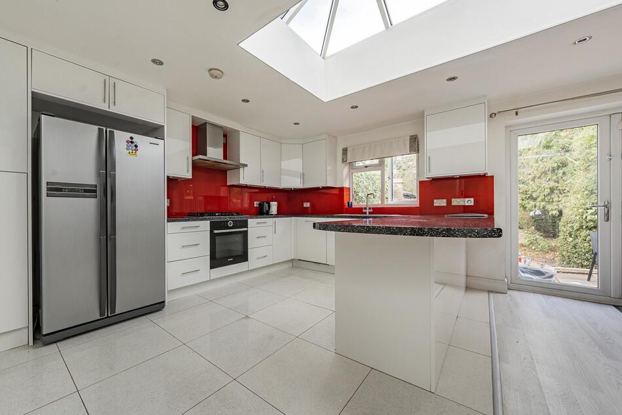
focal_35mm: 13
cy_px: 210
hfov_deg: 108.2
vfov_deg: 85.4
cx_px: 294
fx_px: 225
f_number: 9
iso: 320
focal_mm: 12
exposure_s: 1/40
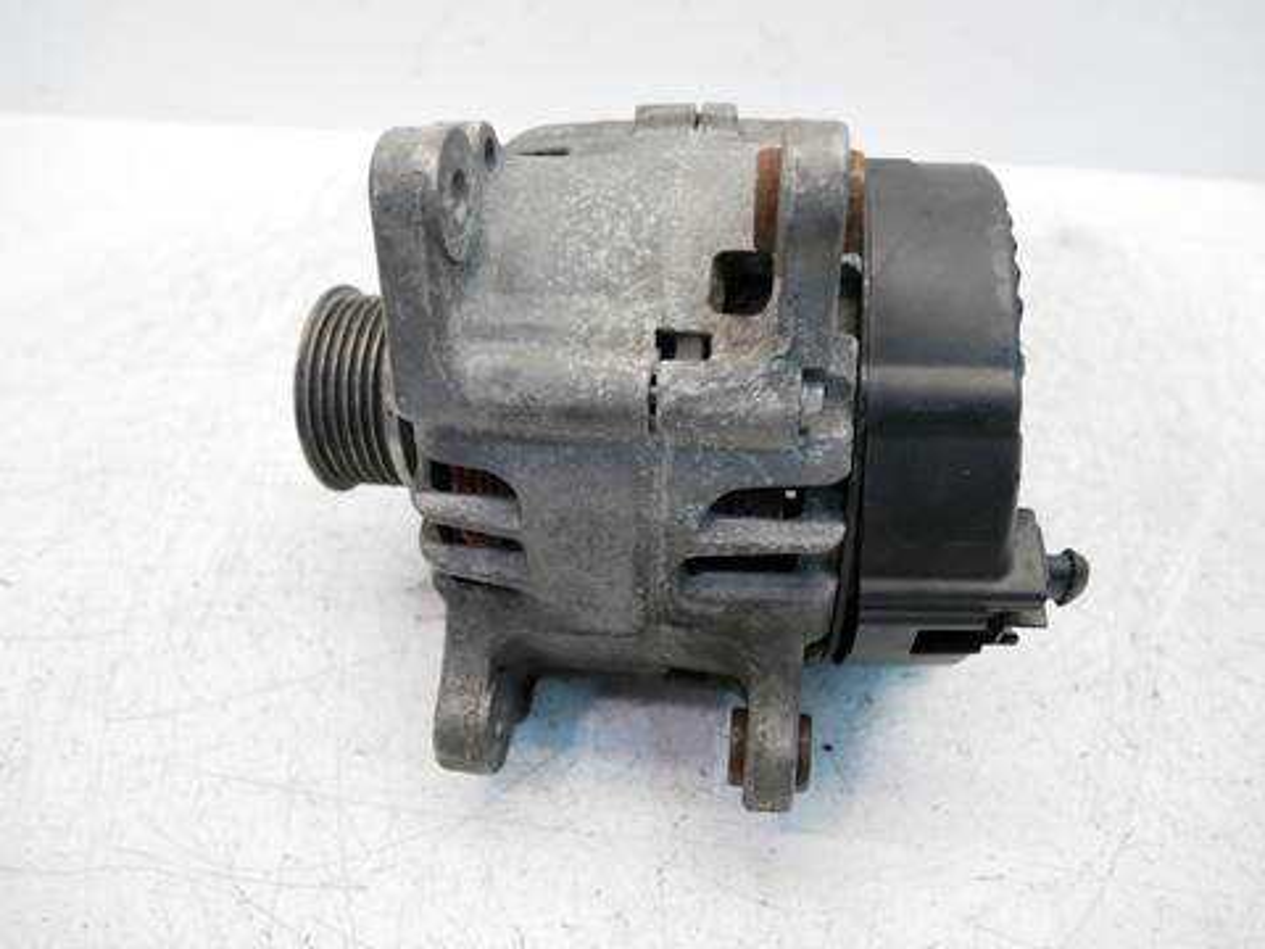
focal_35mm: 24
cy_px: 474
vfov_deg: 56.8
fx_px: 877
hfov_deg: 71.6
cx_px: 632
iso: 640
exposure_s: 1/60
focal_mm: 12
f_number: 3.5
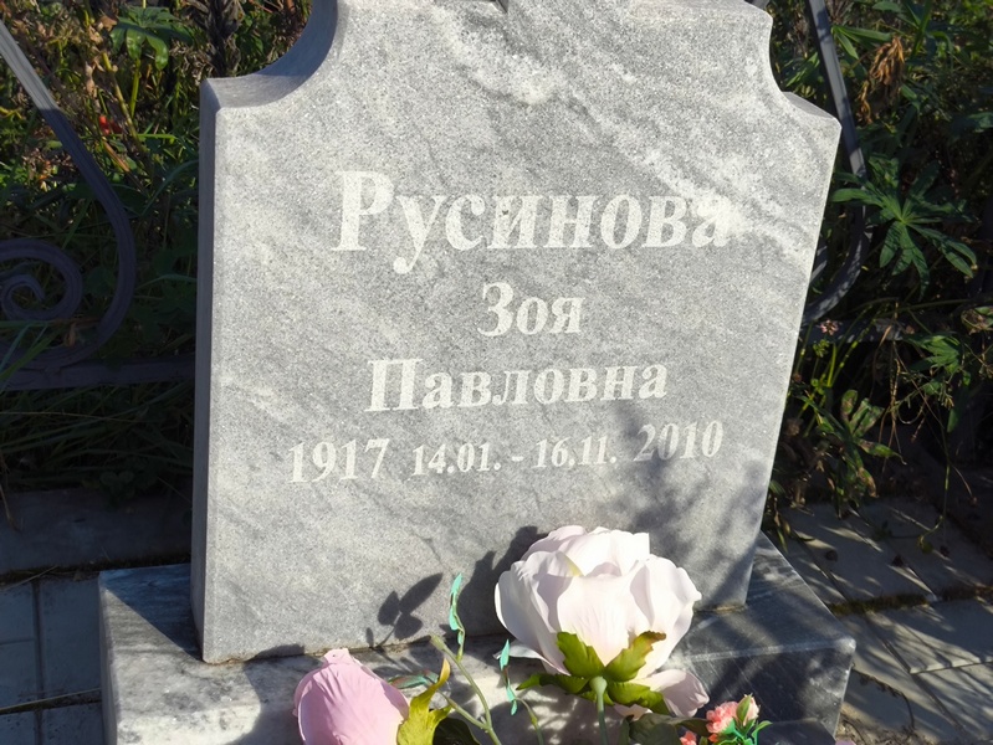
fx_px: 1435
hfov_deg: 38.2
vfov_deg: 29.1
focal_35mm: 50
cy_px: 372
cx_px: 496
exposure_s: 1/1410
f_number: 1.7
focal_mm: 4.71
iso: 50
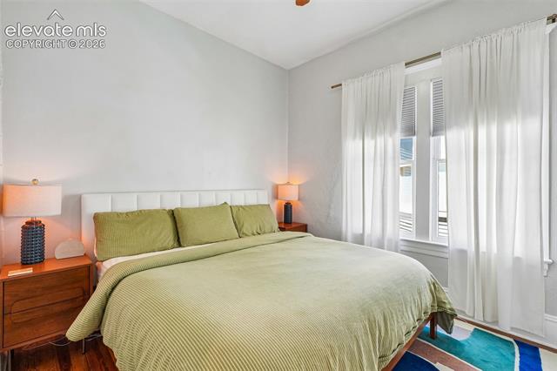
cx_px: 278
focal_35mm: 16
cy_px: 186
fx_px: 246
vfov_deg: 74.0
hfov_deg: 97.1
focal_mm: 10.6
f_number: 8
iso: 800
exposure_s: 1/20
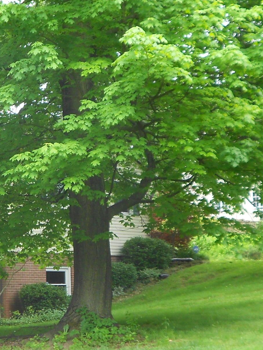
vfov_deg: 18.5
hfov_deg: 13.7
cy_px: 201
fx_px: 1074
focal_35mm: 106
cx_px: -28
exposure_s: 1/60
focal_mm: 7.7
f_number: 4.2
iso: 80
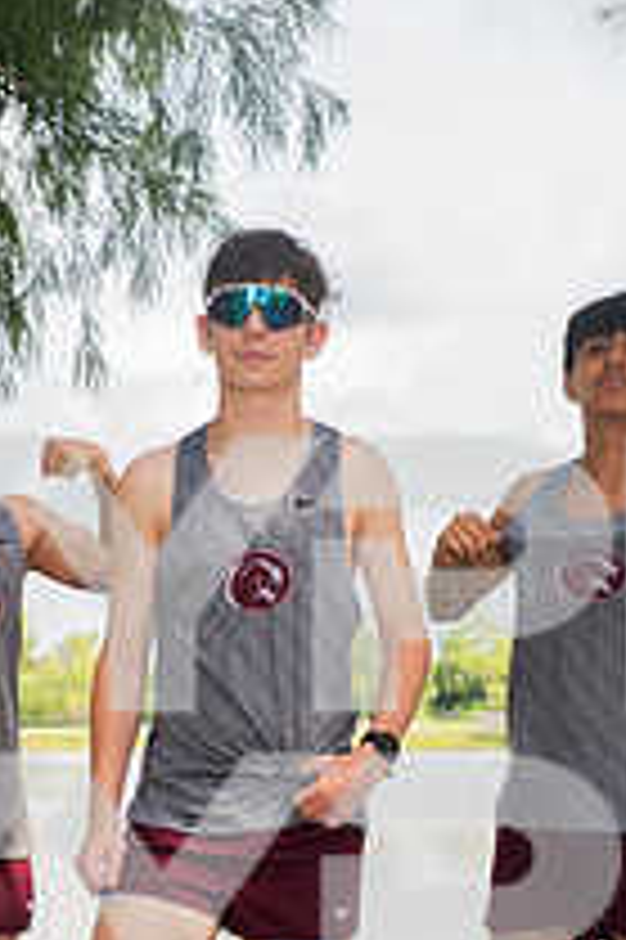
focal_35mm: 112
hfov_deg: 12.2
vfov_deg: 17.9
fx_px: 2926
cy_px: 895
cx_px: 270
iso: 250
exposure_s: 1/250
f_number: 7.1
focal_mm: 52
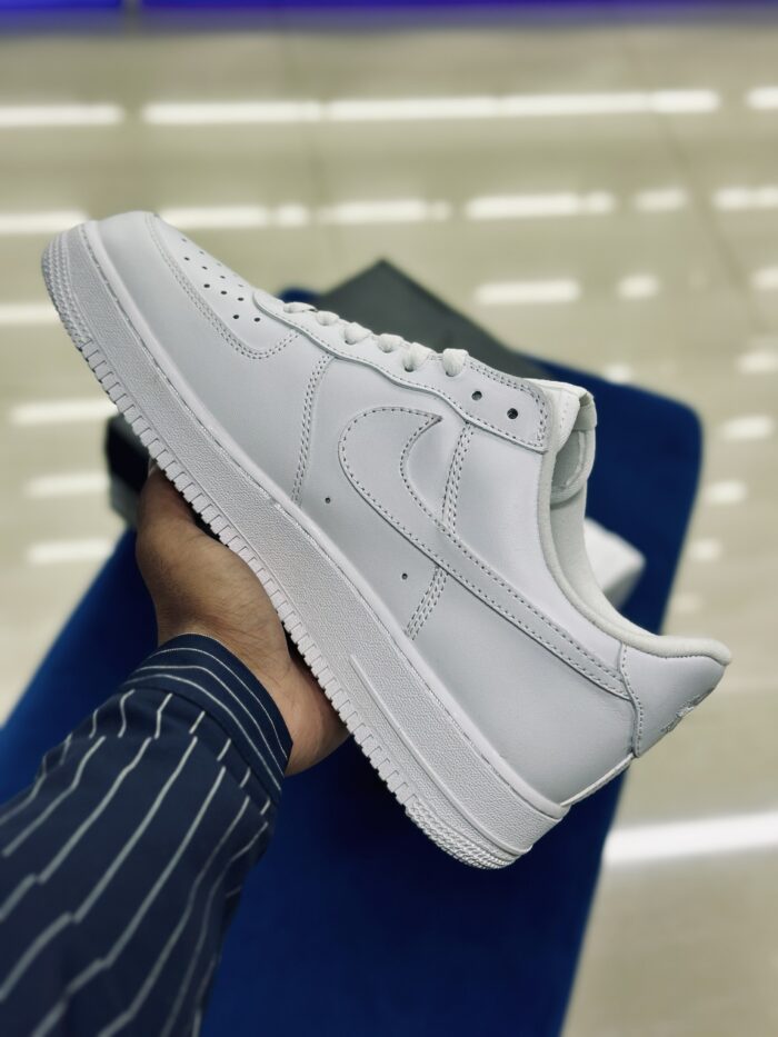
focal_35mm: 48
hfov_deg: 30.3
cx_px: 389
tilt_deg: -48.7
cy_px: 518
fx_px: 1438
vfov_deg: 39.7
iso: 80
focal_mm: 6.86
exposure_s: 1/207
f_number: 1.78
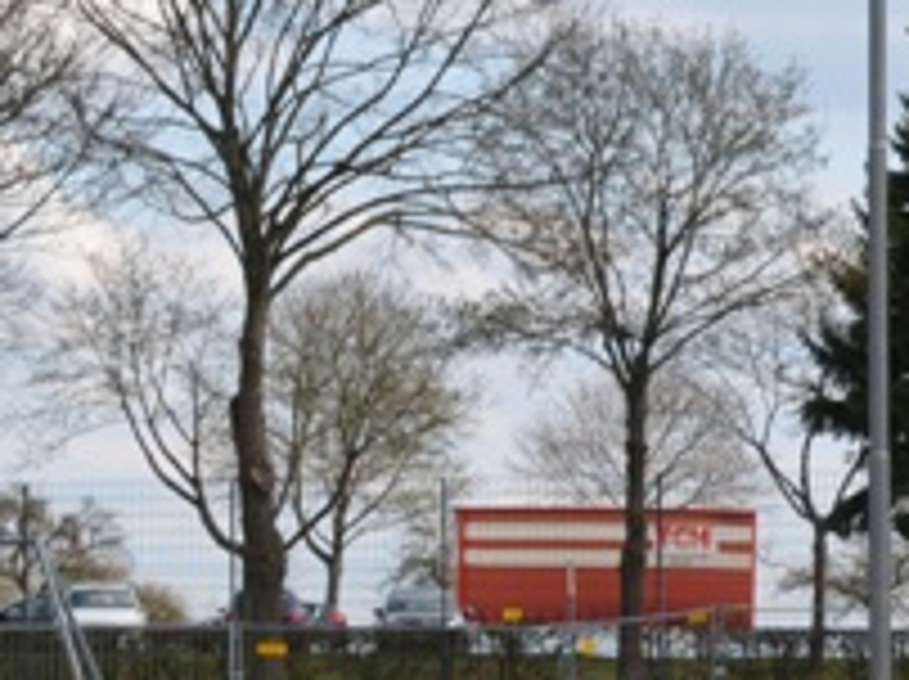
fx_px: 5692
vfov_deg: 6.8
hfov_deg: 9.0
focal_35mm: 217
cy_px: 581
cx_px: -225
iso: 100
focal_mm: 38
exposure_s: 1/250
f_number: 8
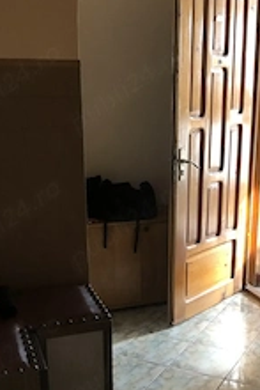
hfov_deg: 25.3
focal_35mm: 53
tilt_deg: -17.3
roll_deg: -1.6
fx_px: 573
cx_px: 189
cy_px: 254
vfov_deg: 37.2
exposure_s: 1/15
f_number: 1.8
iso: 50
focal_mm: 3.99
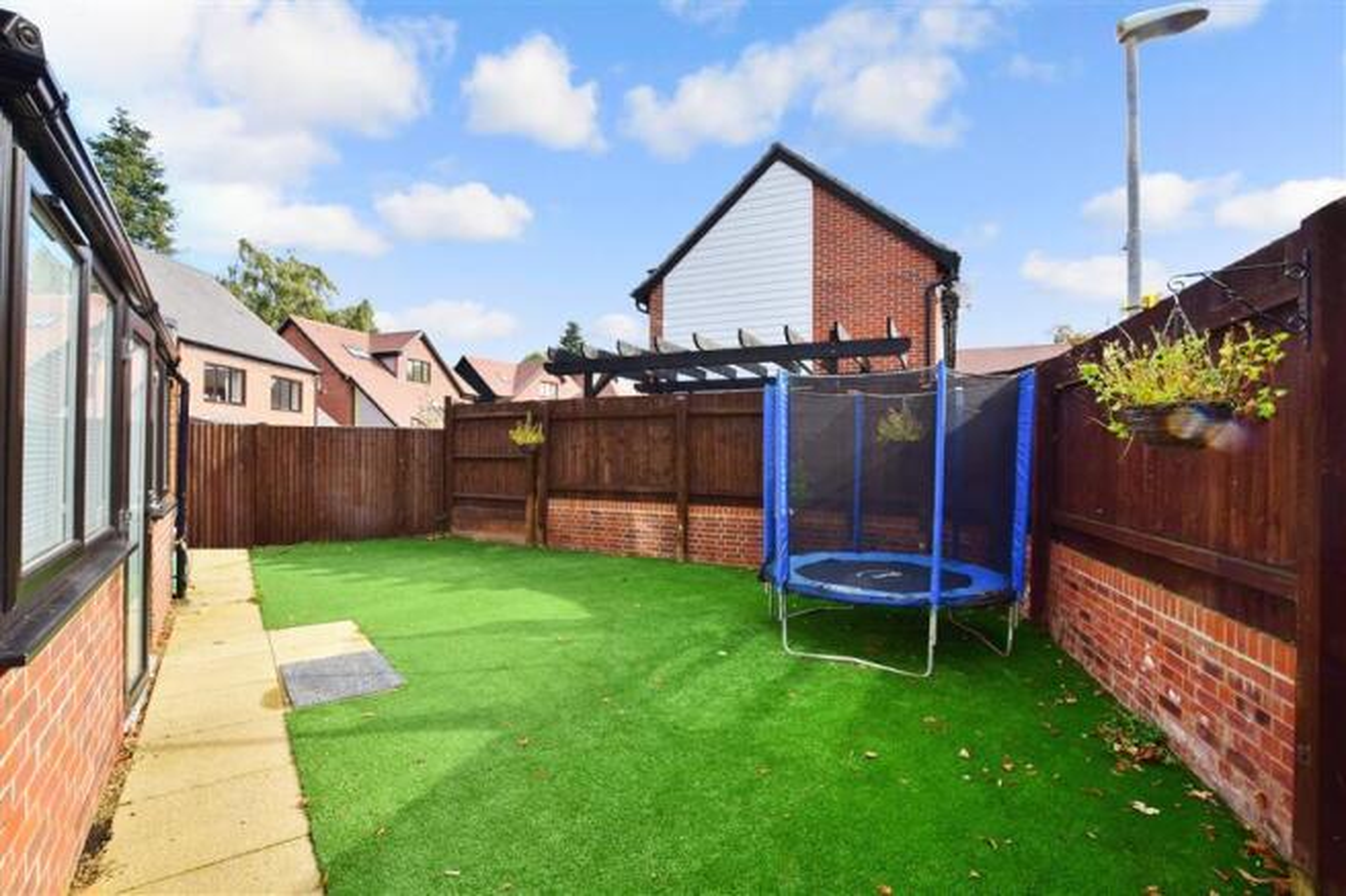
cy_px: 448
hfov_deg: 100.4
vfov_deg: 77.3
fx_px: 561
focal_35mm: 15
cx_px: 673
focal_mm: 10
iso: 200
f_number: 14
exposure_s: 1/80
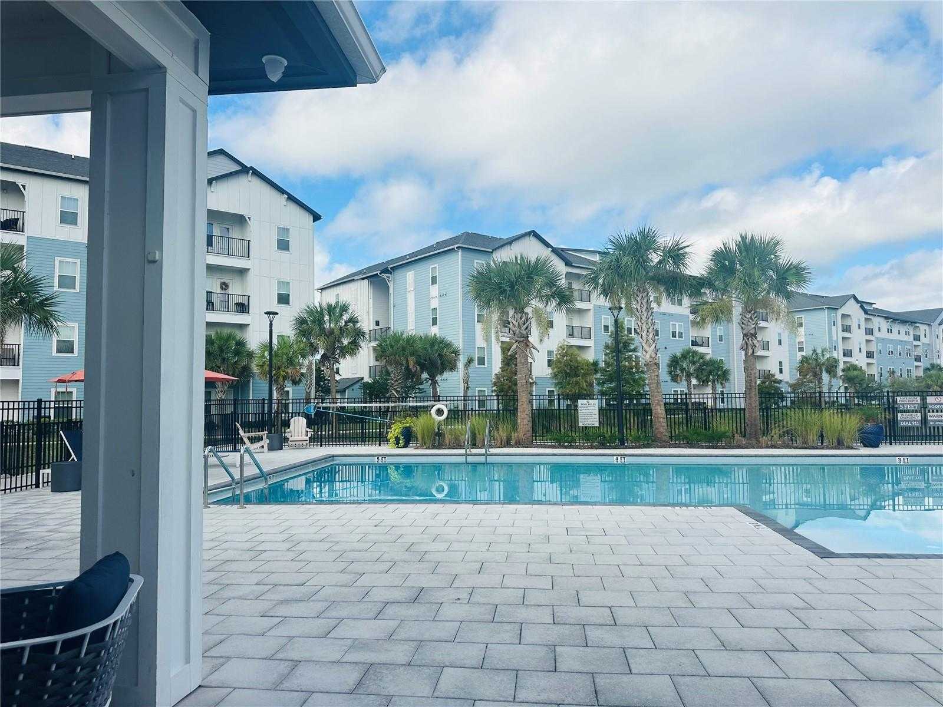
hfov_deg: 71.6
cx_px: 472
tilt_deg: +4.3
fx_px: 654
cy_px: 354
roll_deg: -0.8
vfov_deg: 56.8
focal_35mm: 24
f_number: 1.78
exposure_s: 1/3597
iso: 80
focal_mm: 6.86
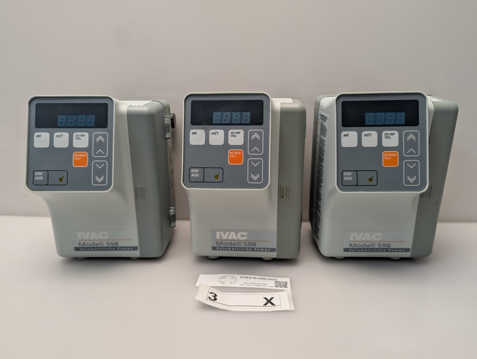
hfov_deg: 71.5
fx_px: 331
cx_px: 238
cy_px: 180
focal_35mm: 24
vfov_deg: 56.9
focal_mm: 6.81
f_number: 1.85
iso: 51
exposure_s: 1/50
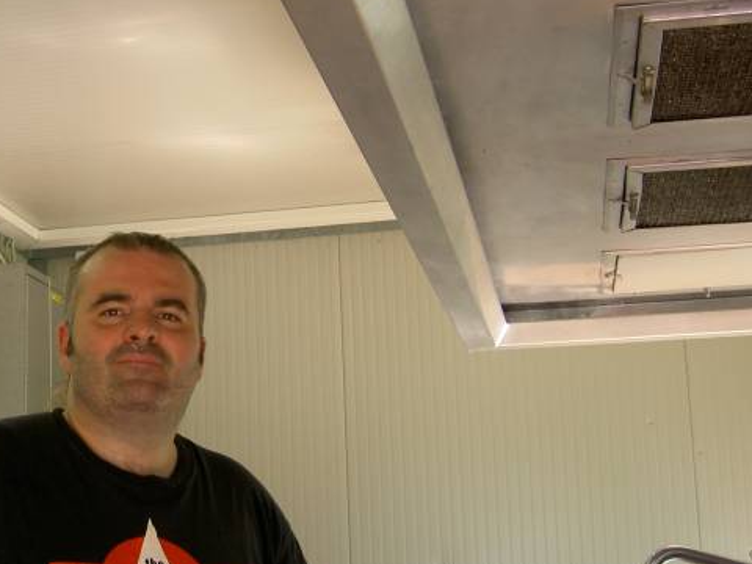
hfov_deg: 29.2
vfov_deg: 22.6
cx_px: 155
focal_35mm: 65
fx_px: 1412
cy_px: 306
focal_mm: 8
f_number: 2.8
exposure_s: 1/50
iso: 100
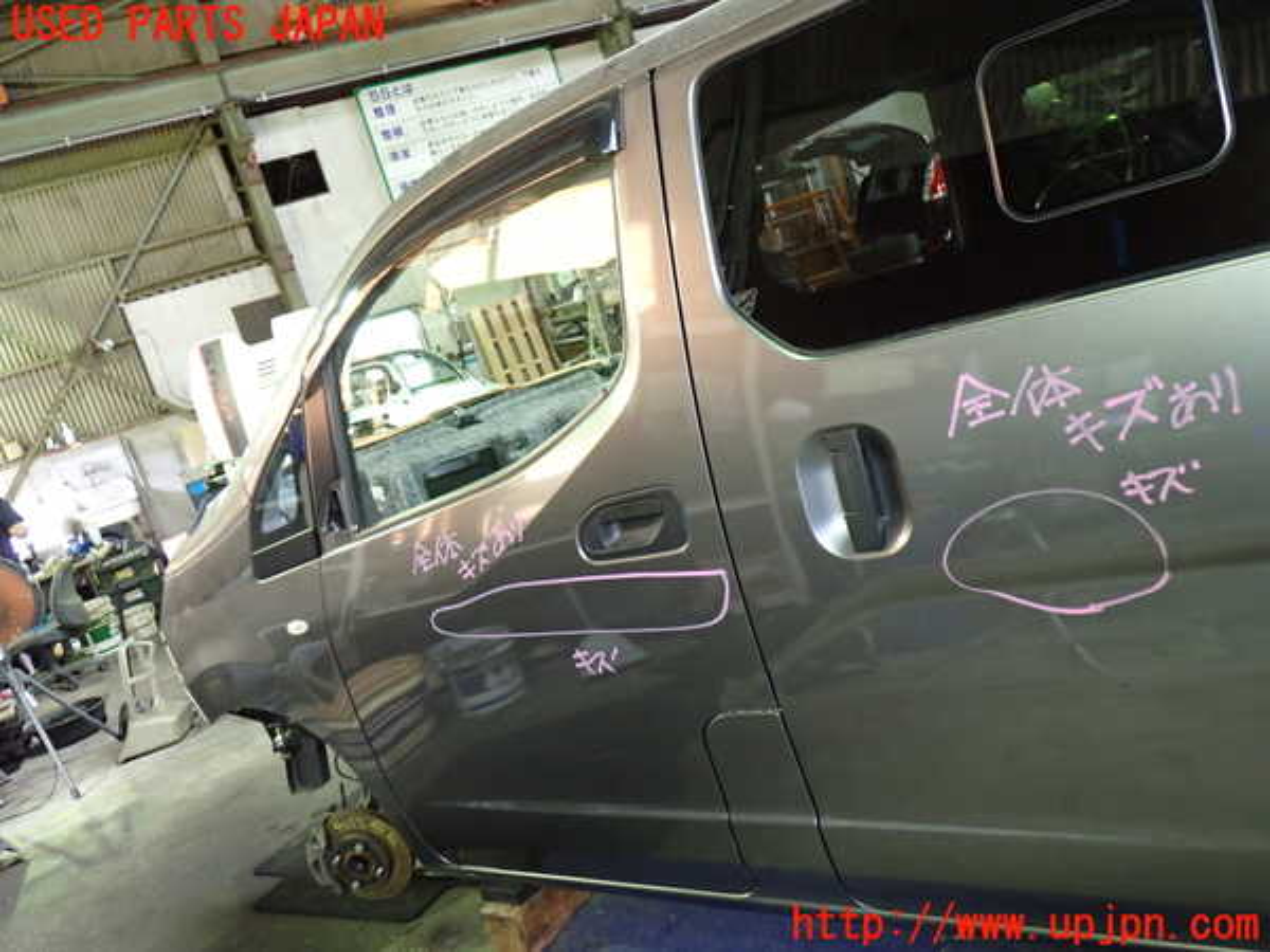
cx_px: 635
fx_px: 1101
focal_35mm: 30
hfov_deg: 60.0
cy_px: 476
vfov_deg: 46.8
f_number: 2.3
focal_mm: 5.4
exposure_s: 1/30
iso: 640
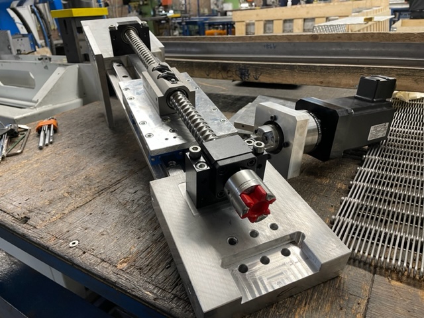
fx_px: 318
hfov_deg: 67.3
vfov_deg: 53.1
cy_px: 159
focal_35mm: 26
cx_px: 212
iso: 100
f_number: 1.6
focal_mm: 4.2
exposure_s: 1/50
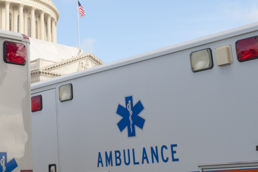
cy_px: 9
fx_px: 537
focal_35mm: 75
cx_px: 59
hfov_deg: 26.6
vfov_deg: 17.8
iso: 250
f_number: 8
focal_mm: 22
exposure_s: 1/250
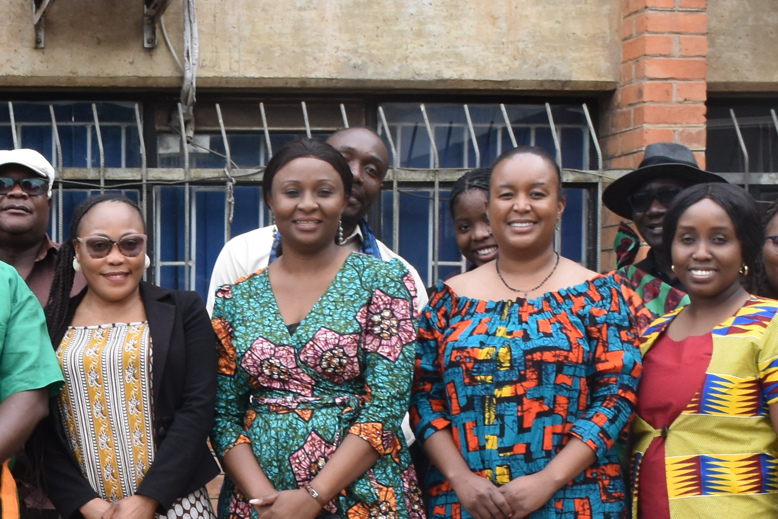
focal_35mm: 135
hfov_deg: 14.9
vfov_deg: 10.1
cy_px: 519
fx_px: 2910
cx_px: -77
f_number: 7.1
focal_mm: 27
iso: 400
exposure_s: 1/200
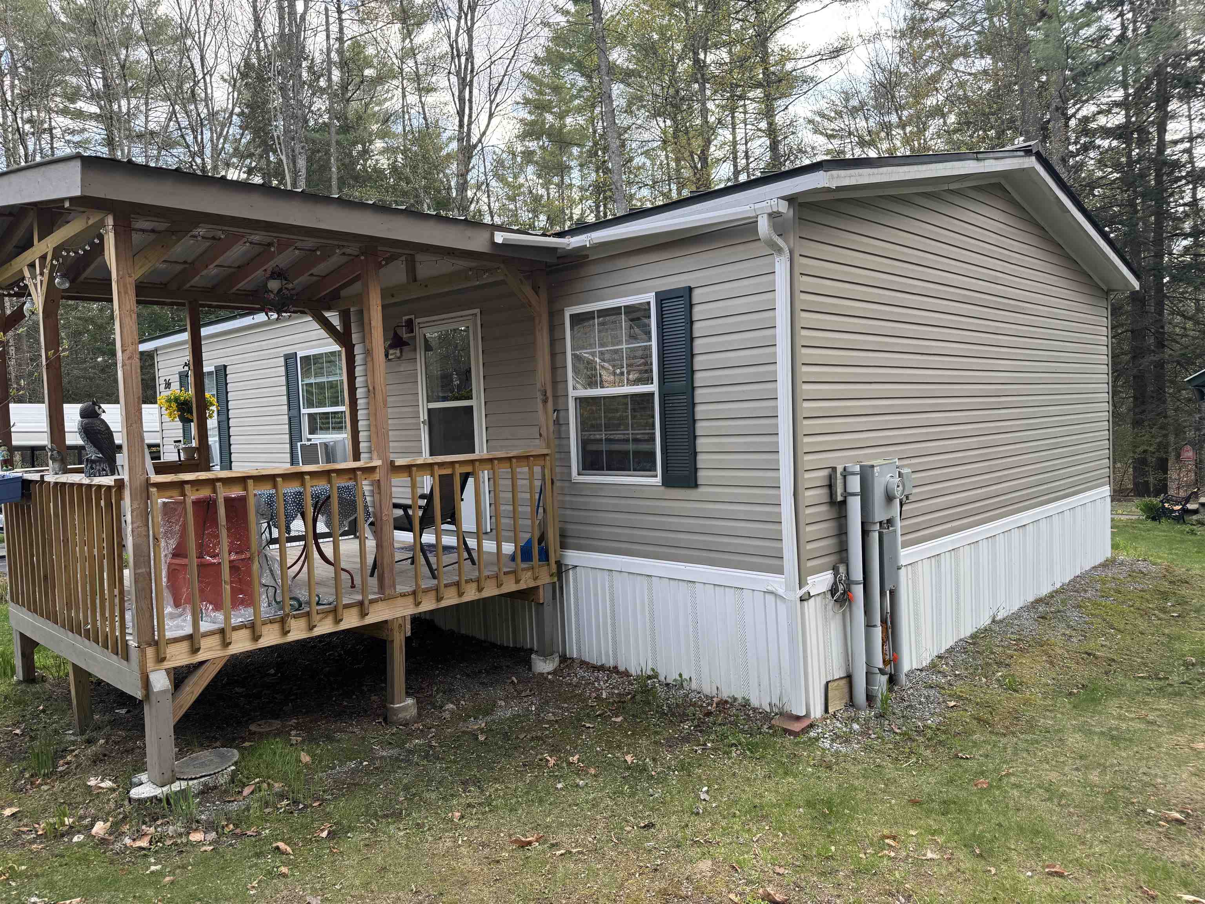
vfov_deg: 56.8
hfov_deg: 71.6
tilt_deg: -2.4
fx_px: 835
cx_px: 602
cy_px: 452
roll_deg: +3.1
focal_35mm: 24
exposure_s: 1/245
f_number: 1.78
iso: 64
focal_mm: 6.76
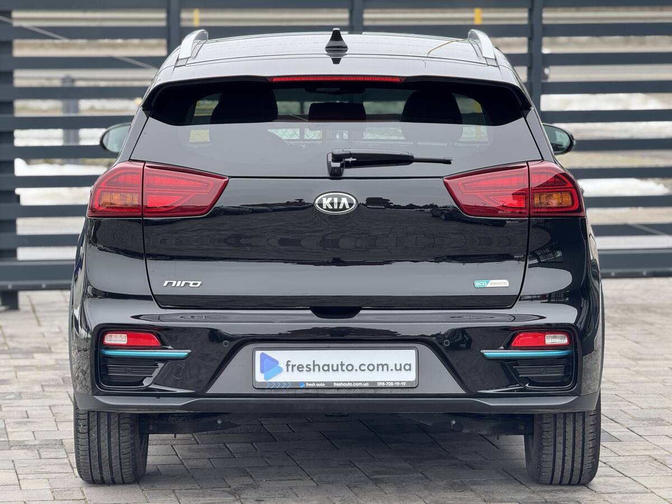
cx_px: 336
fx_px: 2330
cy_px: 252
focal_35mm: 120
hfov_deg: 16.4
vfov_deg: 12.3
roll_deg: -0.2
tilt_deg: -6.4
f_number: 2.8
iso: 80
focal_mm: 15.66
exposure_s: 1/99
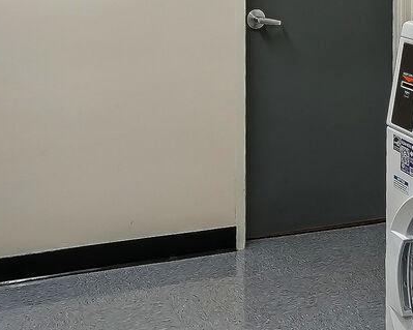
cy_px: -67
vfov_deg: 21.7
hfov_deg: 28.8
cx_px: 301
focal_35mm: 65
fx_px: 794
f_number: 8
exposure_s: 1/25
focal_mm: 16
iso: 800
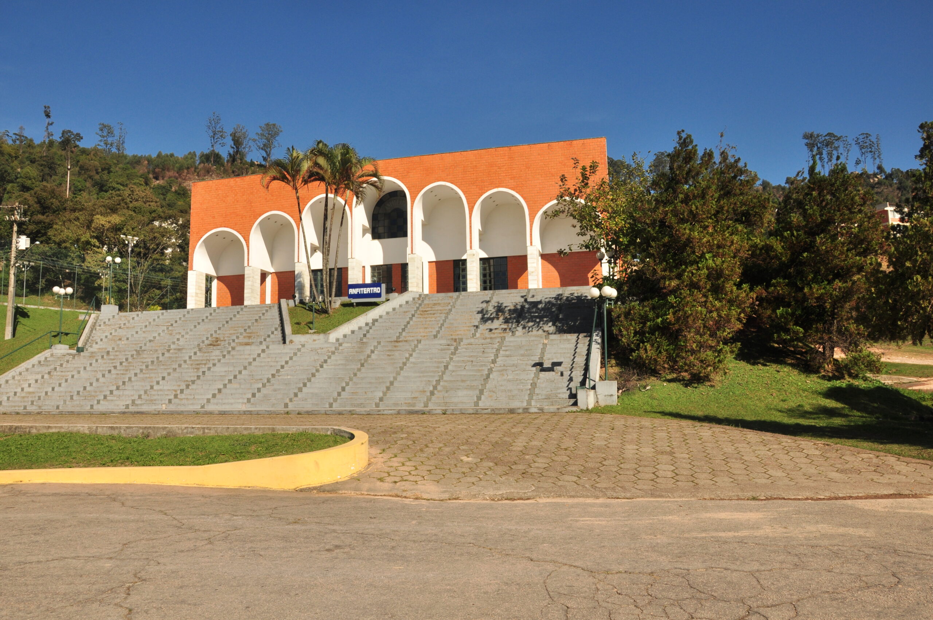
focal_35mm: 27
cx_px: 466
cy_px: 310
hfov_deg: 67.4
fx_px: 699
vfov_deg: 47.8
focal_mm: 18
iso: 200
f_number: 16
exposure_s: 1/250
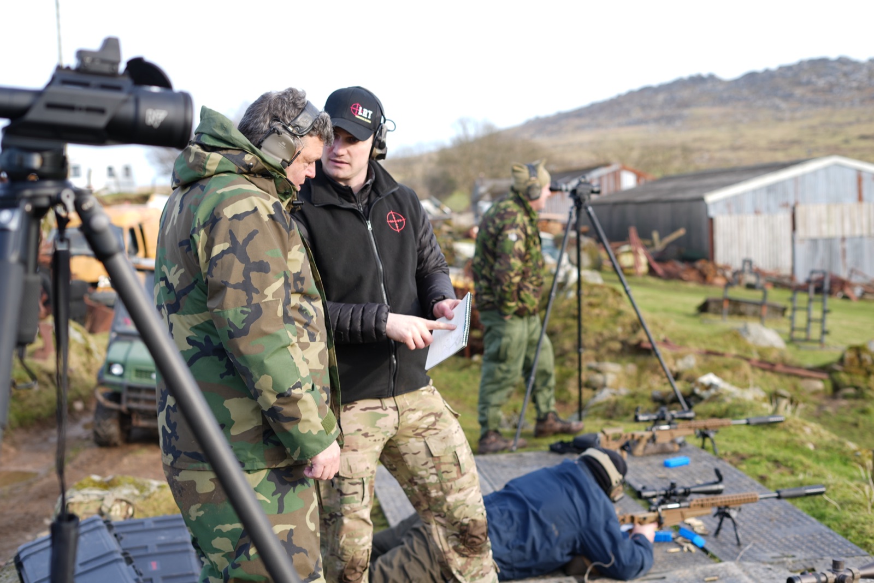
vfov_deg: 27.0
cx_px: 437
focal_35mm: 50
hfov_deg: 39.6
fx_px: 1214
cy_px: 292
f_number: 3.5
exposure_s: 1/100
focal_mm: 50
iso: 50
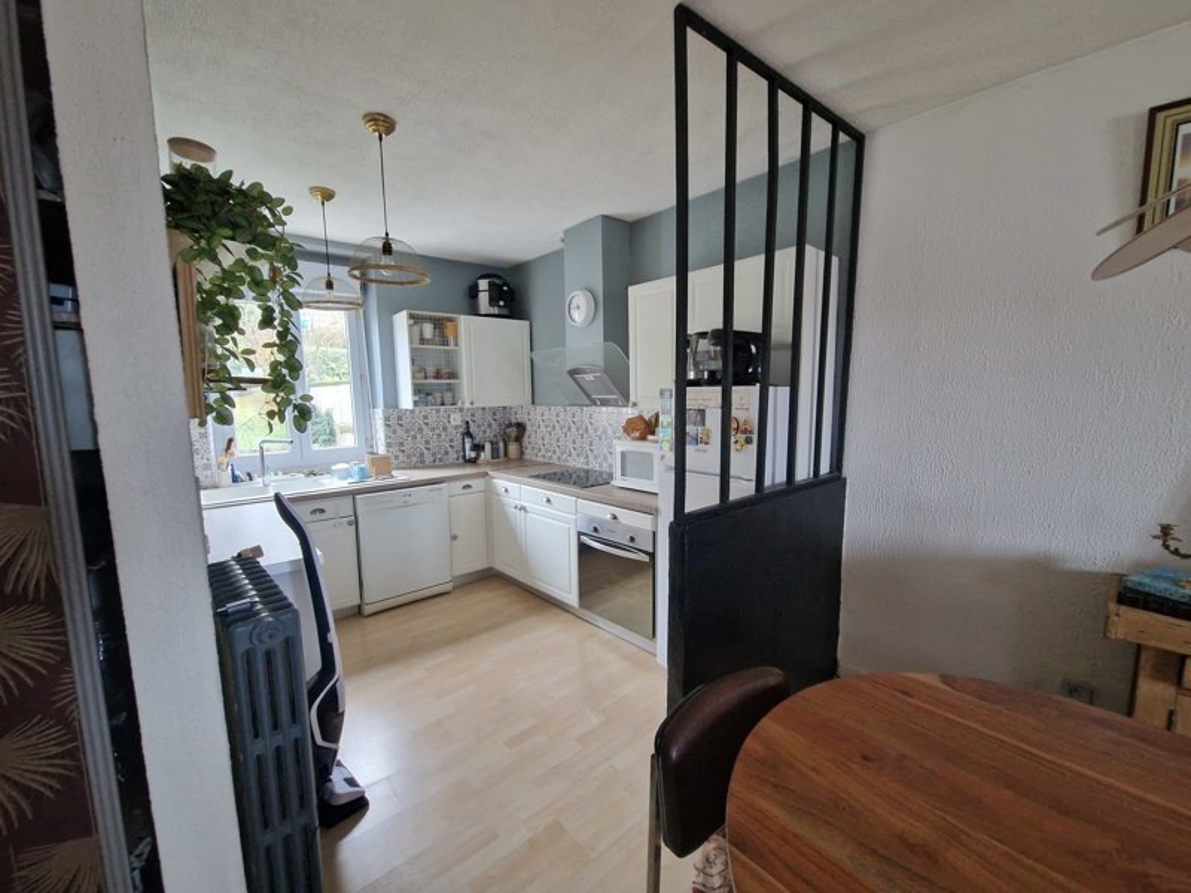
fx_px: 447
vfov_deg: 89.9
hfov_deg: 106.2
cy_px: 446
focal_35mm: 13
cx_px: 596
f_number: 2.2
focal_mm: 2.2
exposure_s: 1/25
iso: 1000
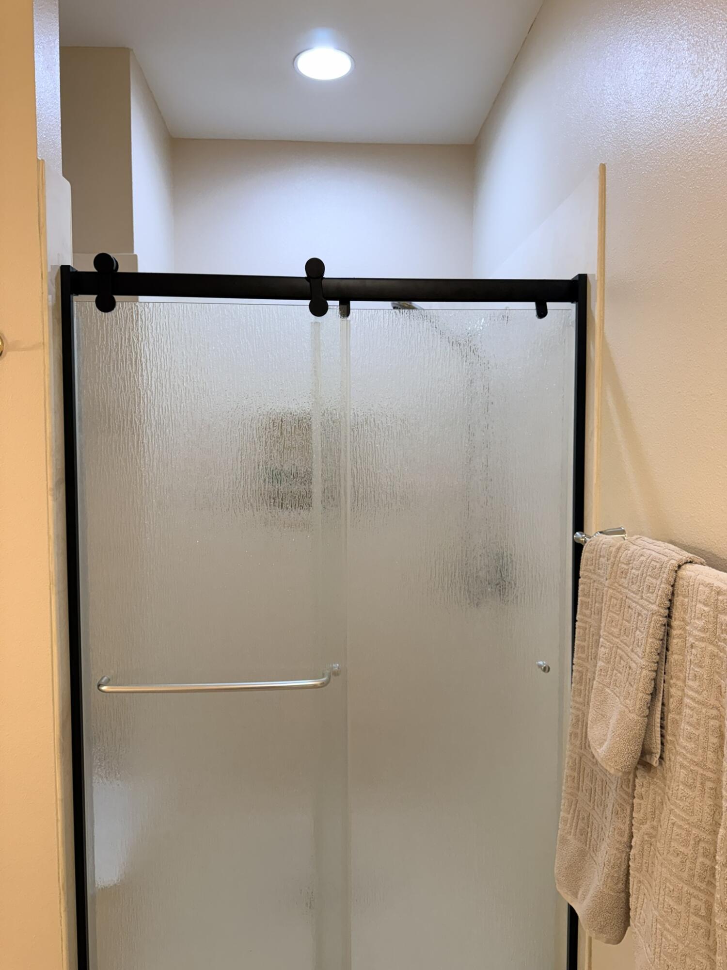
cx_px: 364
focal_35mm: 24
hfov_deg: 56.8
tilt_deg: -2.9
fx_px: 672
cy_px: 485
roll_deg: -0.1
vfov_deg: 71.6
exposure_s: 1/120
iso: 200
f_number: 1.78
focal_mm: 6.76
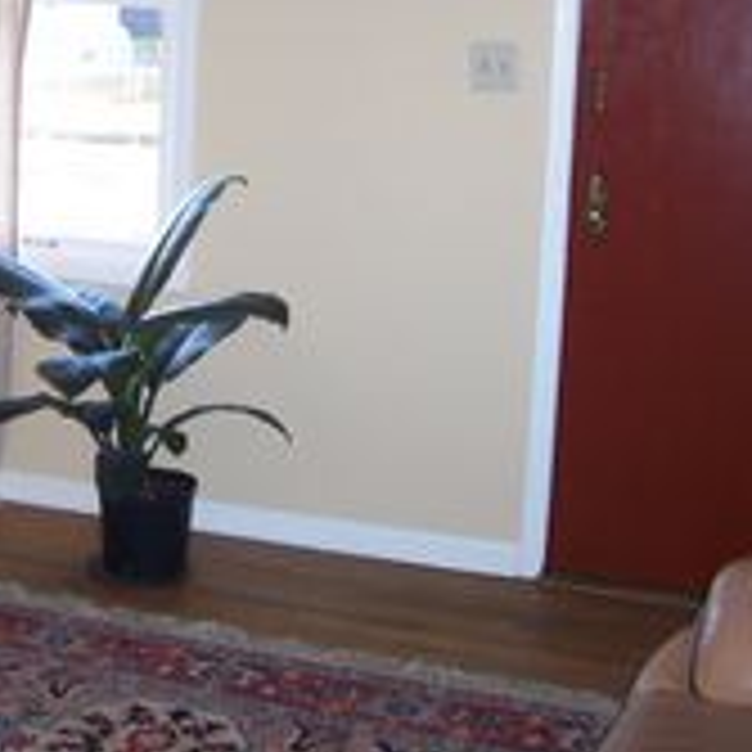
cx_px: 104
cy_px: 185
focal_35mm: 72
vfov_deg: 23.7
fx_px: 1770
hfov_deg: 23.5
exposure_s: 1/60
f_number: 2.8
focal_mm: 5.6
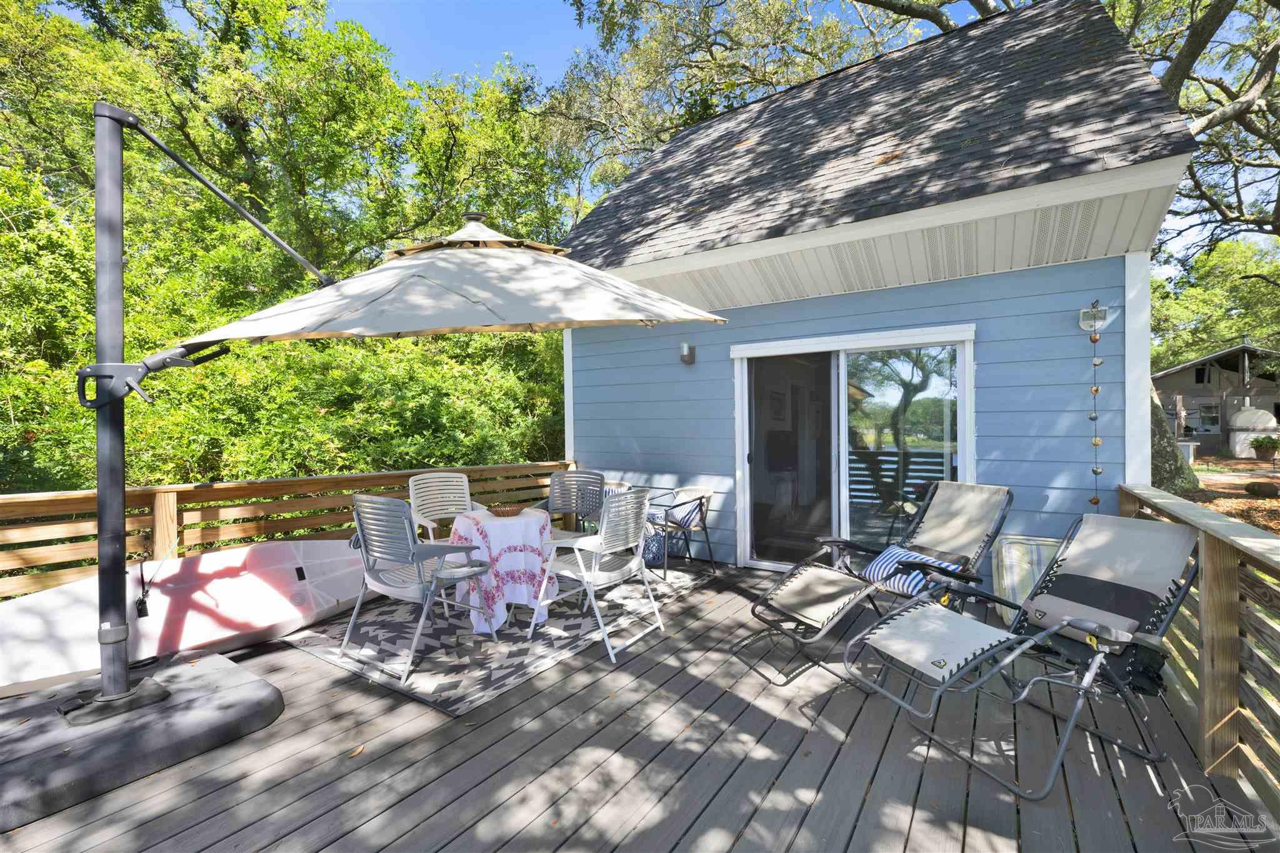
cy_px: 426
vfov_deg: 77.3
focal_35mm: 15
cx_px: 640
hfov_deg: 100.4
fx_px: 533
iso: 400
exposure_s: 1/100
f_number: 11
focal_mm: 15
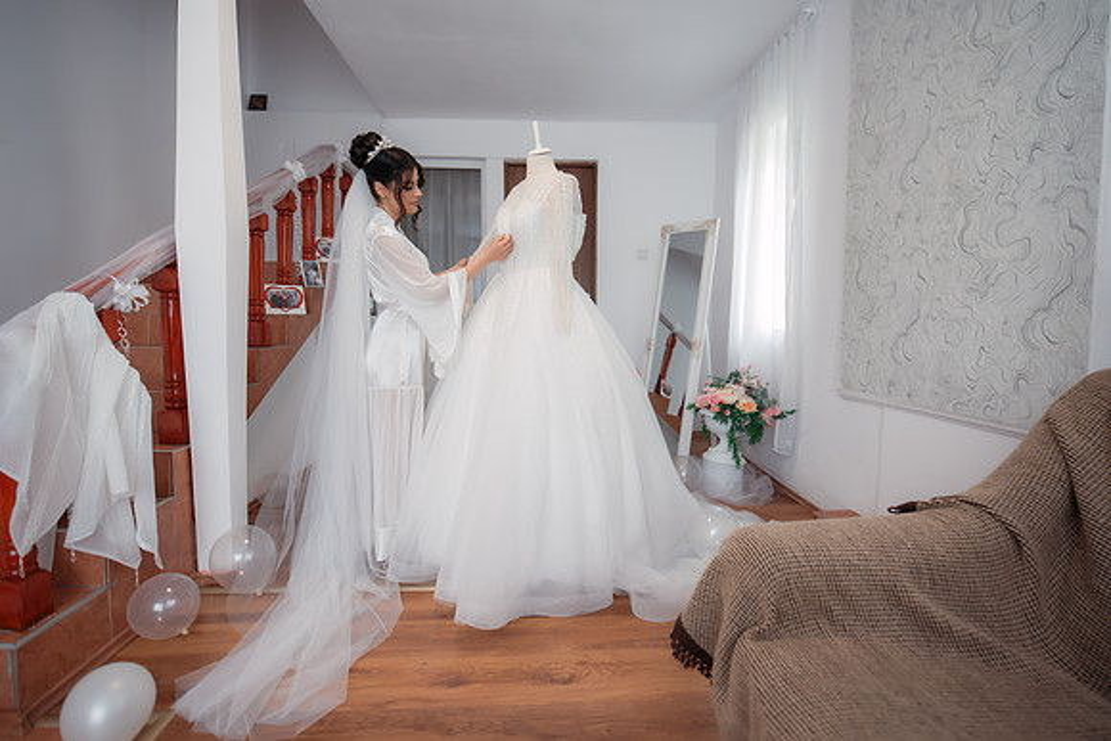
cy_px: 370
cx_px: 556
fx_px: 525
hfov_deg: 93.3
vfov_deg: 70.5
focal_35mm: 17
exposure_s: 1/250
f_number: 2.8
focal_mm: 17
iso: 1250
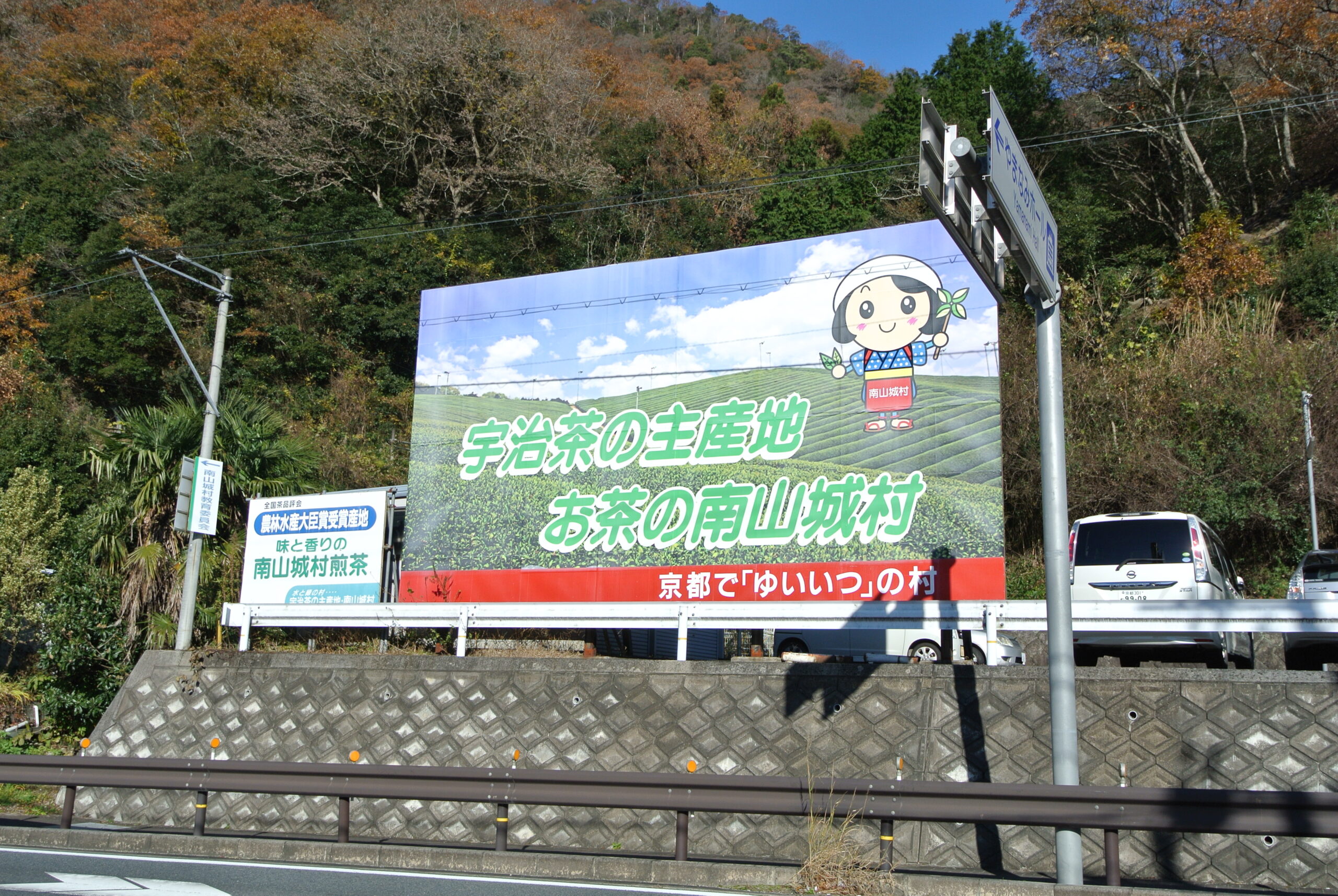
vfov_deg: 38.0
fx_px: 1302
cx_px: 669
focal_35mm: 35
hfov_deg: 54.4
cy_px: 448
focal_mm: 13
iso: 100
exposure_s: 1/500
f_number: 5.6
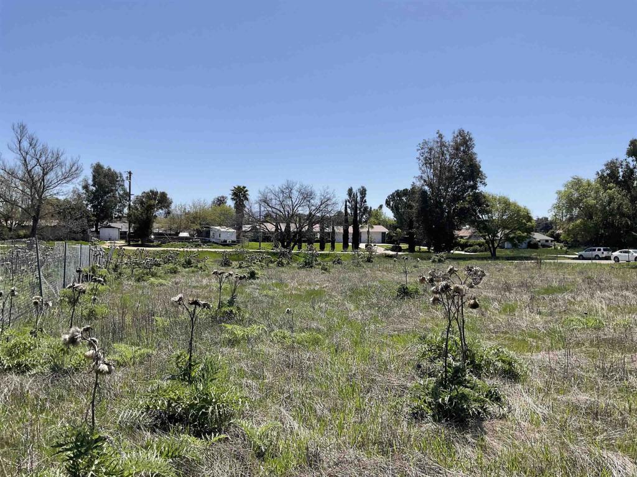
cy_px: 238
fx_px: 534
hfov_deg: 61.7
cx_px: 318
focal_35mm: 29
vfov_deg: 48.2
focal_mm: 3
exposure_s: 1/2320
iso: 16
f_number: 1.8
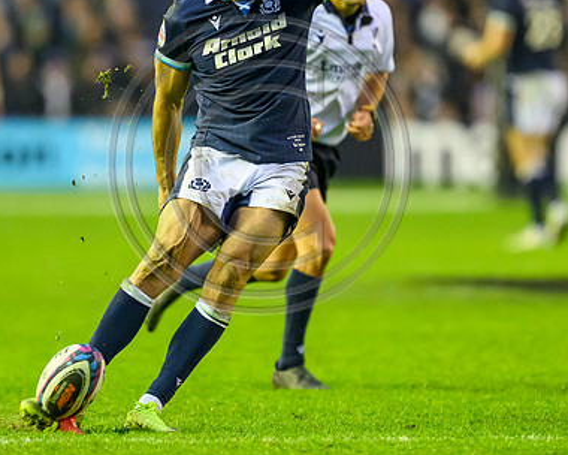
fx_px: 14138
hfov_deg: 2.3
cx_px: 223
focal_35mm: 841
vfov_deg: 1.8
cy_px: 155
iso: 6400
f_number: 2.8
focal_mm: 400
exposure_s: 1/1250
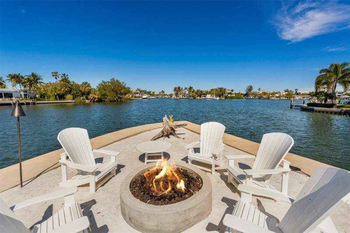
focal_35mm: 16
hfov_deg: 95.0
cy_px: 116
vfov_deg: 72.0
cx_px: 175
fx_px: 160
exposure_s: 1/1600
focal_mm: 16.5
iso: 400
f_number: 11
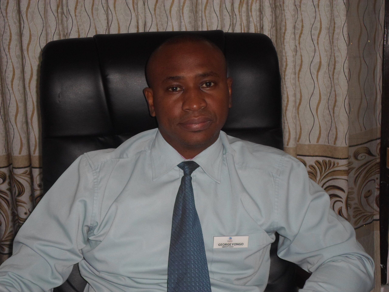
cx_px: 194
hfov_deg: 35.5
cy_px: 146
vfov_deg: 27.0
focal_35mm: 54
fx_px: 607
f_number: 3.6
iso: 100
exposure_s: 1/45
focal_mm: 9.7
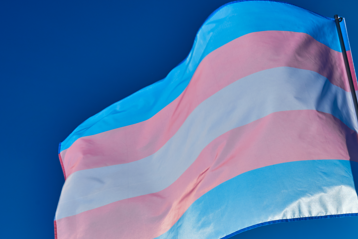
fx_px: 547
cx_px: 163
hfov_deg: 36.2
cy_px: 153
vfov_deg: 24.5
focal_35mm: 55
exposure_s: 1/320
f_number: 16
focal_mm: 25.7
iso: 160
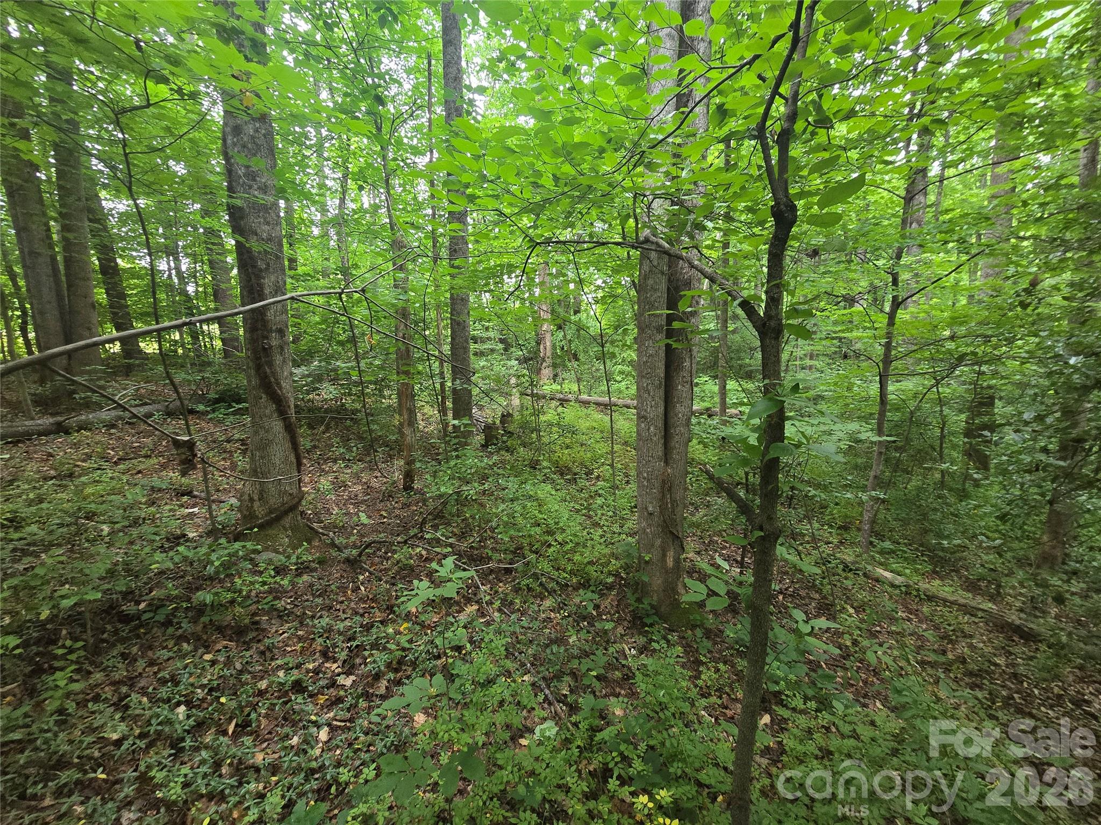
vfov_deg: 89.9
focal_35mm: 13
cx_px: 550
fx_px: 413
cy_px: 412
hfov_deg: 106.2
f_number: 2.2
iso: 500
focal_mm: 2.2
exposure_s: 1/60
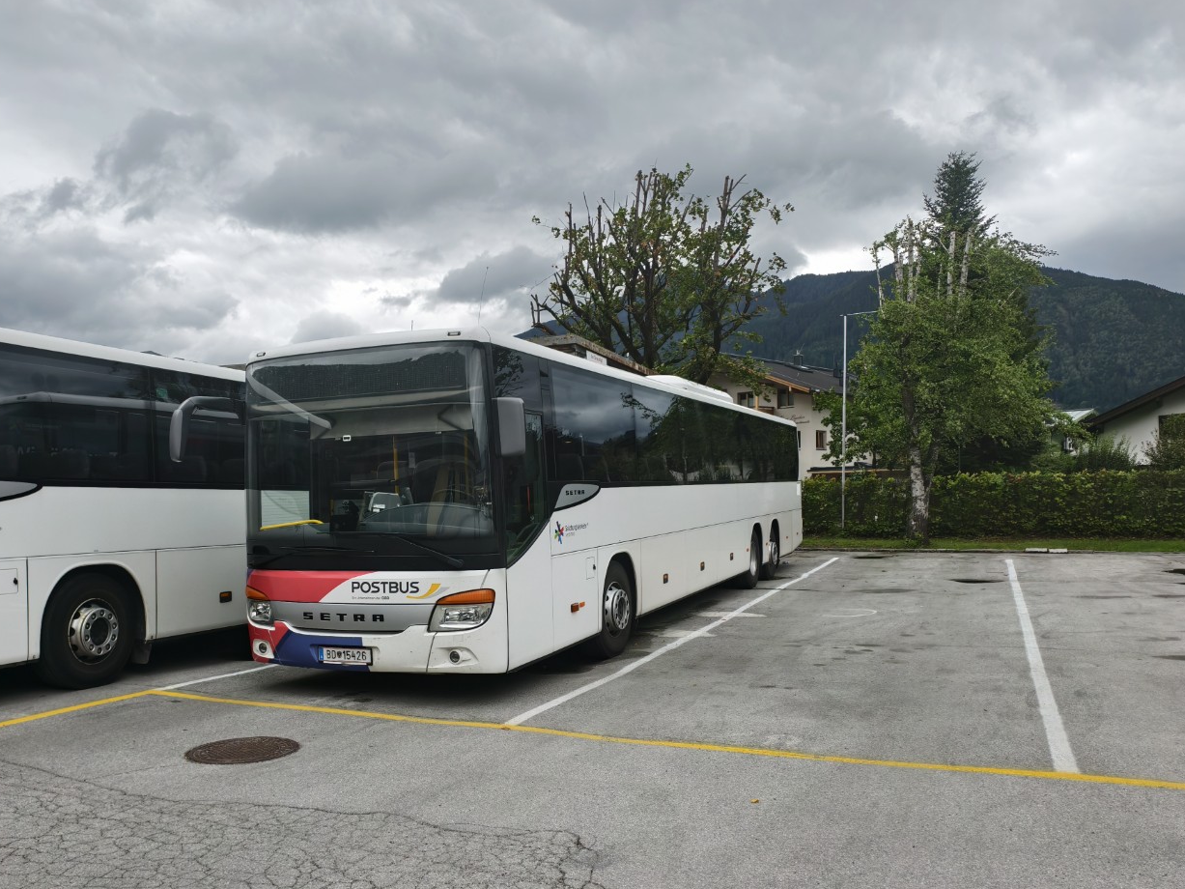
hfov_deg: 65.2
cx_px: 542
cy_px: 502
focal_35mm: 27
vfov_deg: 51.2
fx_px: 924
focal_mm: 6.54
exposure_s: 1/1183
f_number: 1.57
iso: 72
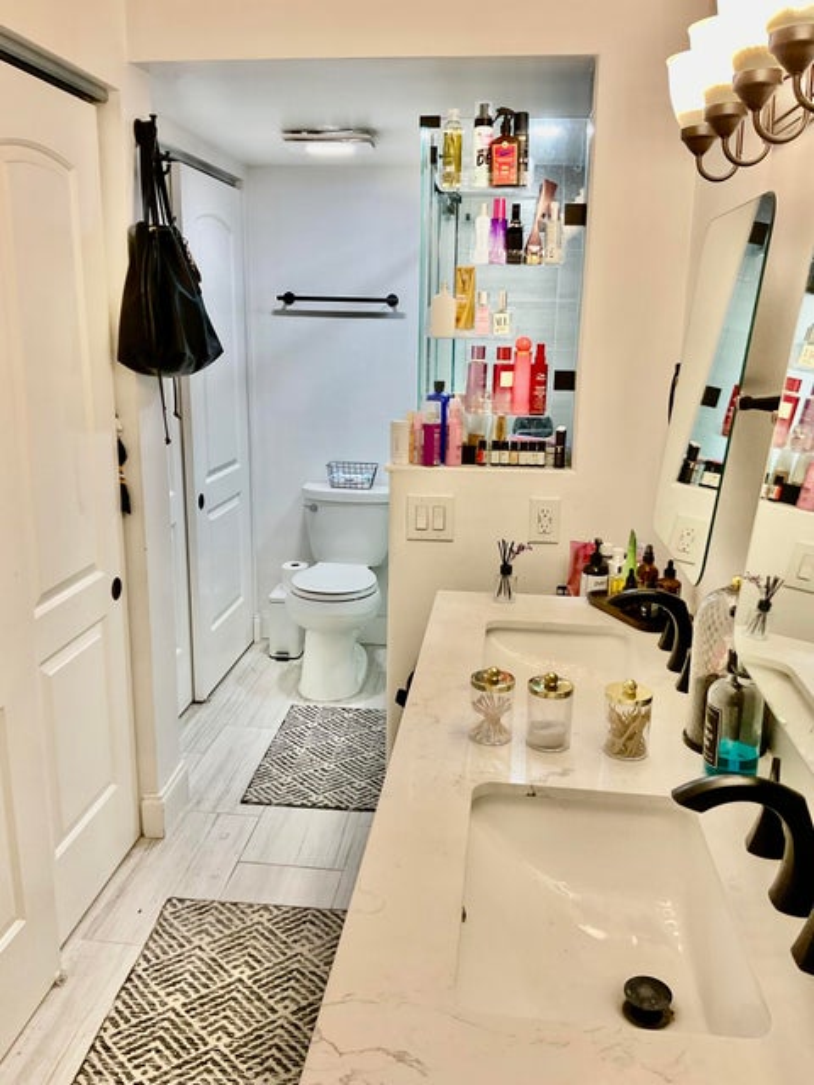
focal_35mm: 29
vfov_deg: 61.7
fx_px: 909
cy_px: 542
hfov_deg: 48.2
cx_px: 407
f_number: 1.8
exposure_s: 1/60
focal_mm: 3
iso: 64
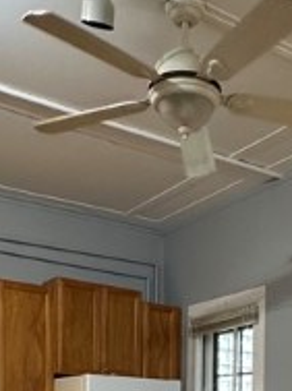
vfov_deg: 28.6
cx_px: 230
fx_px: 643
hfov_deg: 25.2
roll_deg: -1.1
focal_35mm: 57
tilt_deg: -5.6
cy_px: 490
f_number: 2.2
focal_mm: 2.22
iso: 320
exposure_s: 1/49
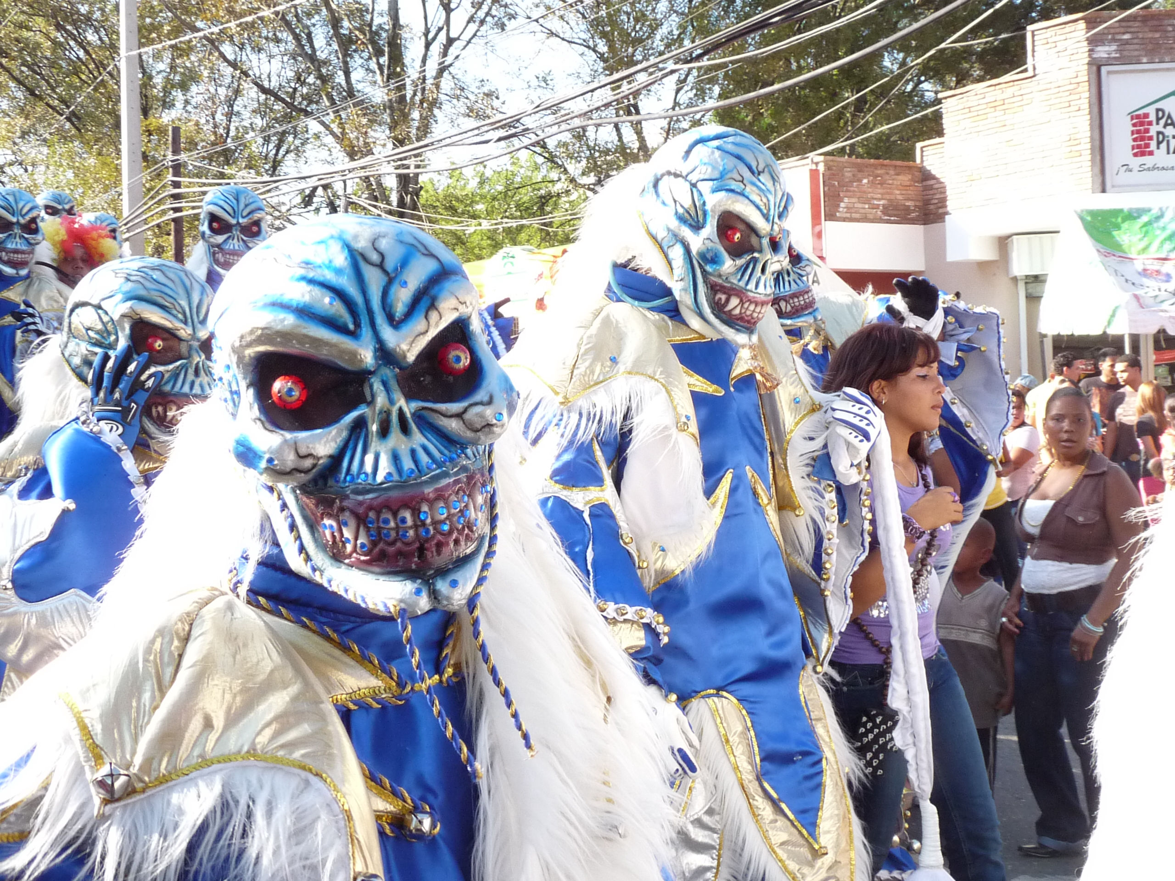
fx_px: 1460
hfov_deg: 43.9
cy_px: 440
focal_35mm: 43
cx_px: 588
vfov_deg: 33.6
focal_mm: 5.5
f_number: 4
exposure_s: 1/250
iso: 200
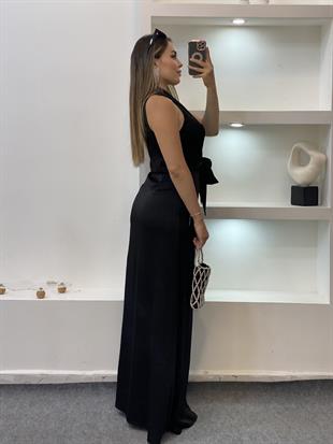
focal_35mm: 52
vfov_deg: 36.8
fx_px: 667
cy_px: 222
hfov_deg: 28.0
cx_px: 166
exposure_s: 1/100
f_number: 2
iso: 80
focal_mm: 6
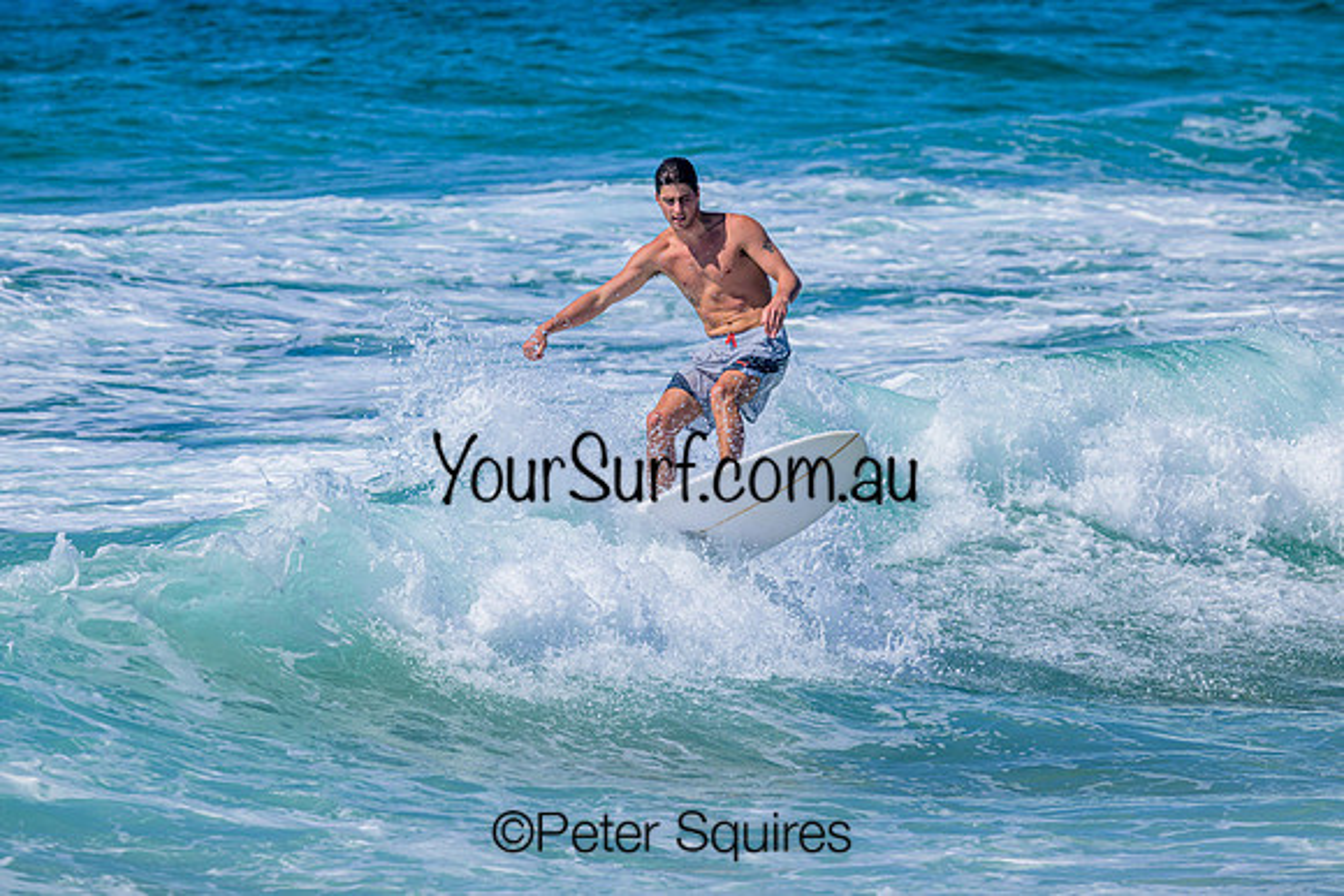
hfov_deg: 4.5
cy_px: 448
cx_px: 672
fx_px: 17177
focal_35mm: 460
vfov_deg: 3.0
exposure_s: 1/2000
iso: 450
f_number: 11
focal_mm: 460
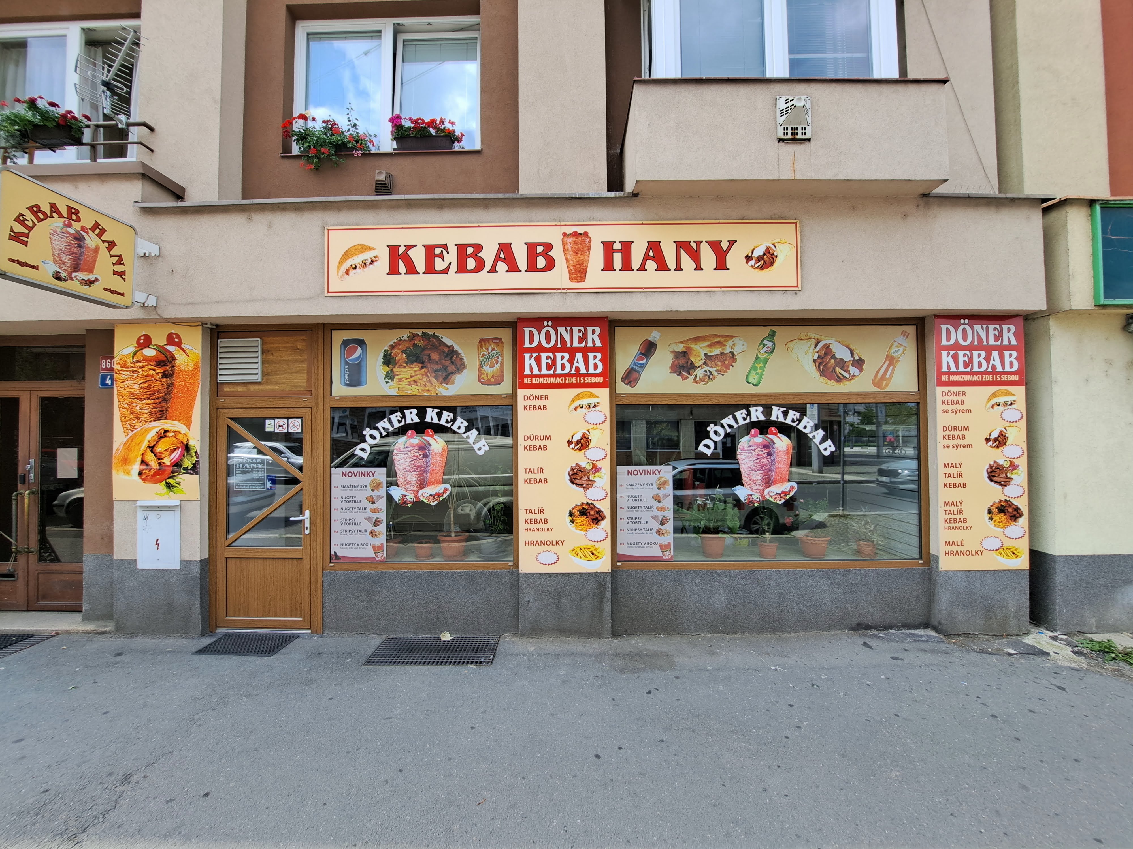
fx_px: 425
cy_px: 424
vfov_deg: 89.9
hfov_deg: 106.2
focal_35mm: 13
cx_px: 566
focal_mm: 1.74
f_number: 2.2
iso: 50
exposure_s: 1/303
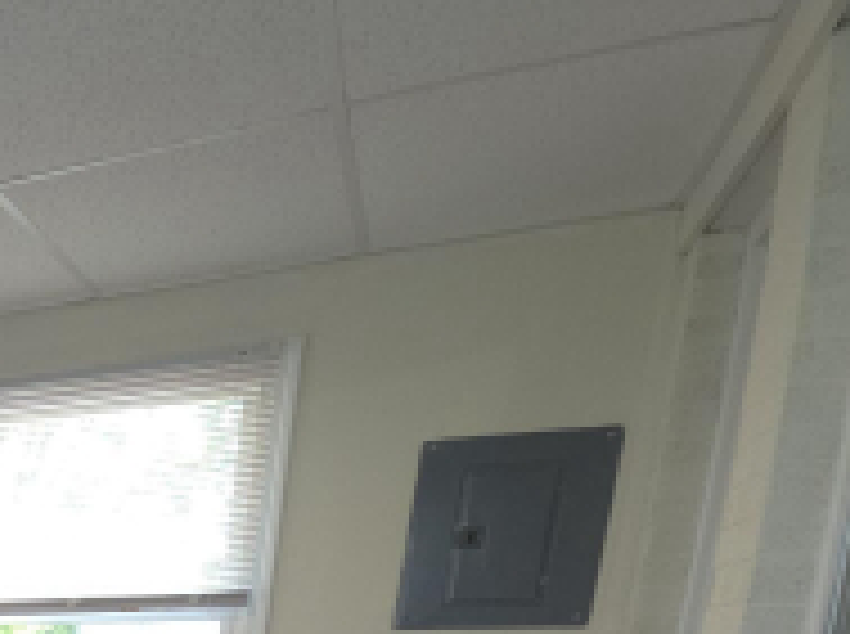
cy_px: 908
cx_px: -551
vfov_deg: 25.2
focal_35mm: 46
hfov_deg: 25.1
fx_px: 1127
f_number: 2.2
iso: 80
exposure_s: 1/30
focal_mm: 2.2
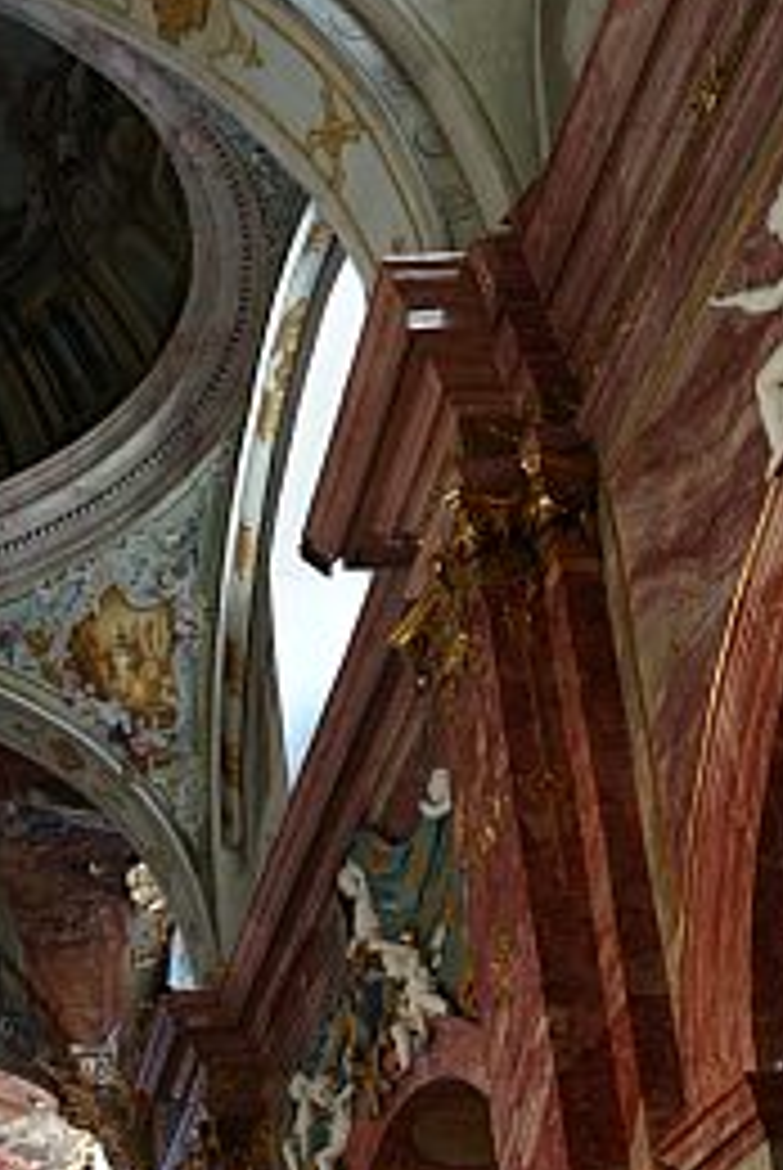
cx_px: -214
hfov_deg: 26.8
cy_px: 1449
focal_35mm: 43
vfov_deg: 34.7
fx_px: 1399
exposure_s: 1/10
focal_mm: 14
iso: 400
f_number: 3.5
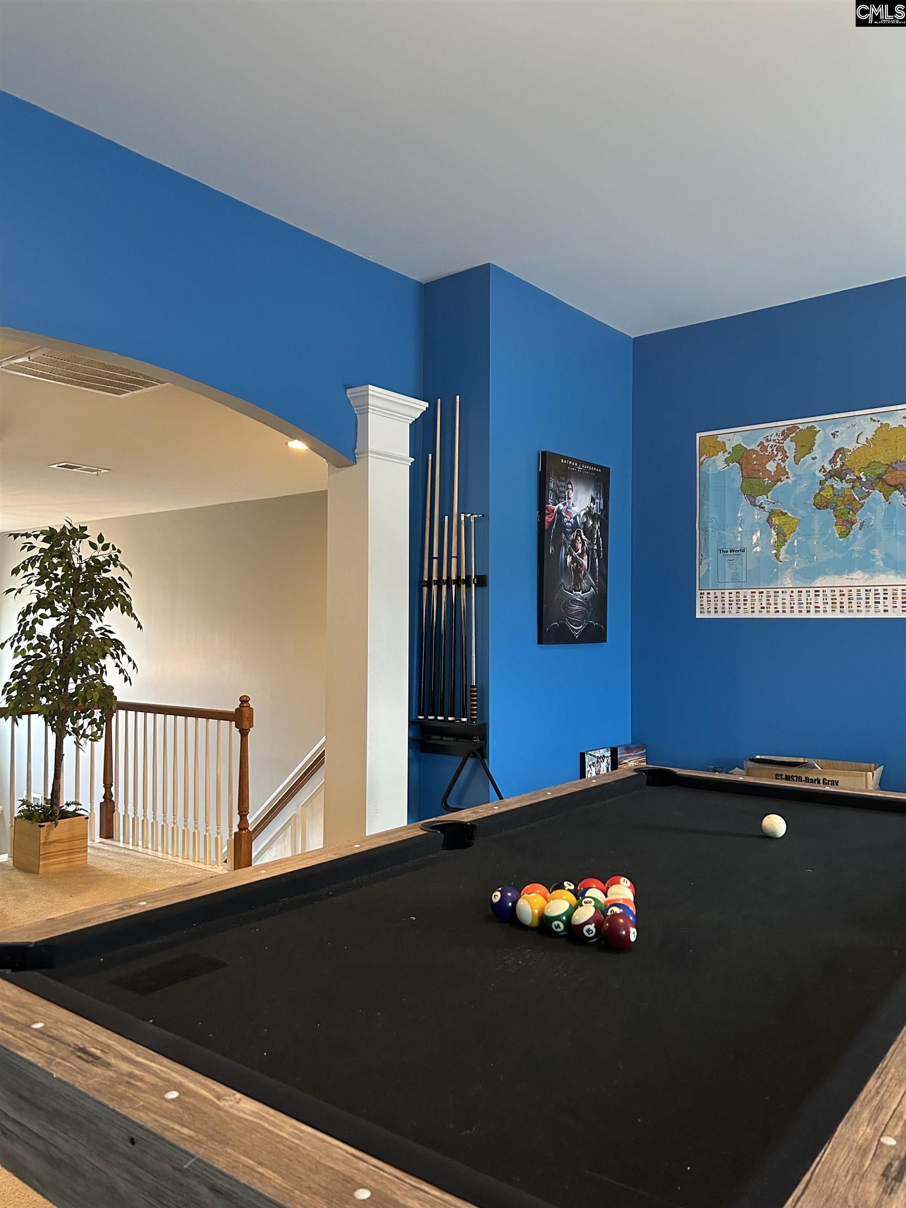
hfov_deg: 53.1
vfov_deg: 67.3
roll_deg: +0.5
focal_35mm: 26
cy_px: 604
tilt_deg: +2.0
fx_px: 907
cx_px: 453
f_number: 1.5
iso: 400
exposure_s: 1/60
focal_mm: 5.7
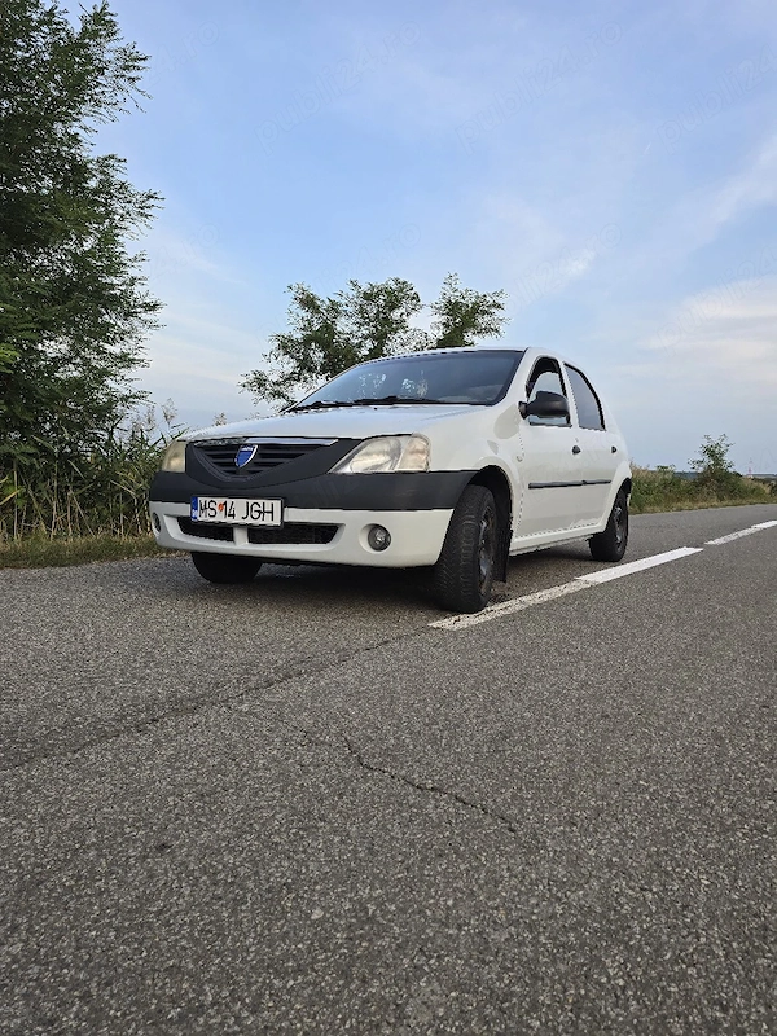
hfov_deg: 58.9
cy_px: 518
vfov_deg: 73.9
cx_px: 388
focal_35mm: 23
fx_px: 688
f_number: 1.7
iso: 32
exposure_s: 1/182
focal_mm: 6.3
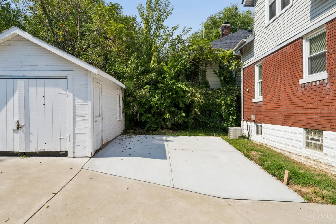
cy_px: 112
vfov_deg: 57.4
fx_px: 204
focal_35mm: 22
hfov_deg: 78.8
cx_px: 168
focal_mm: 21.9
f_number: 22
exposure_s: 1/25
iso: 100
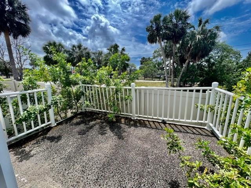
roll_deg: -0.2
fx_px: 94
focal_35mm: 13
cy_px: 94
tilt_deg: -12.3
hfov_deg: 106.2
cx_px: 126
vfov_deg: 89.9
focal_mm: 1.57
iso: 32
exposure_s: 1/919
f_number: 1.8
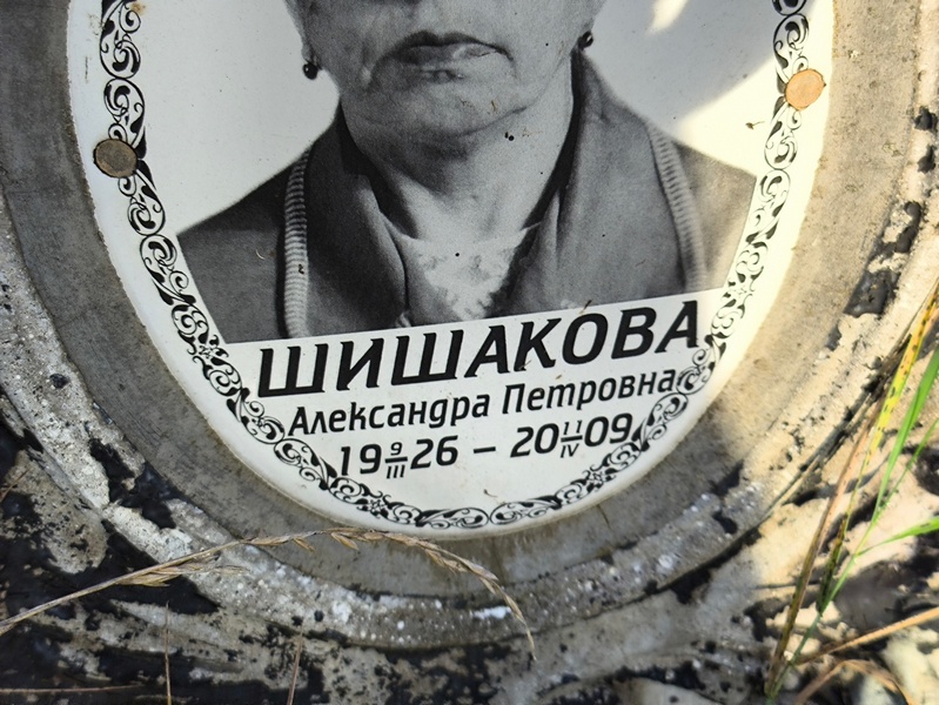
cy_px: 352
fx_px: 1357
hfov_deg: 38.2
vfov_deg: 29.1
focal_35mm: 50
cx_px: 470
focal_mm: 4.71
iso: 50
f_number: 1.7
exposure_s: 1/499
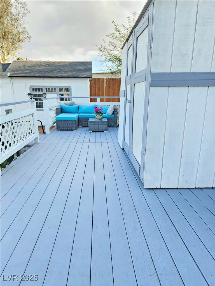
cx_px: 108
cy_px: 143
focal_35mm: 23
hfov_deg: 58.9
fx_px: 190
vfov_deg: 73.9
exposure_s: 1/128
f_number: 1.8
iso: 25
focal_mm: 5.4
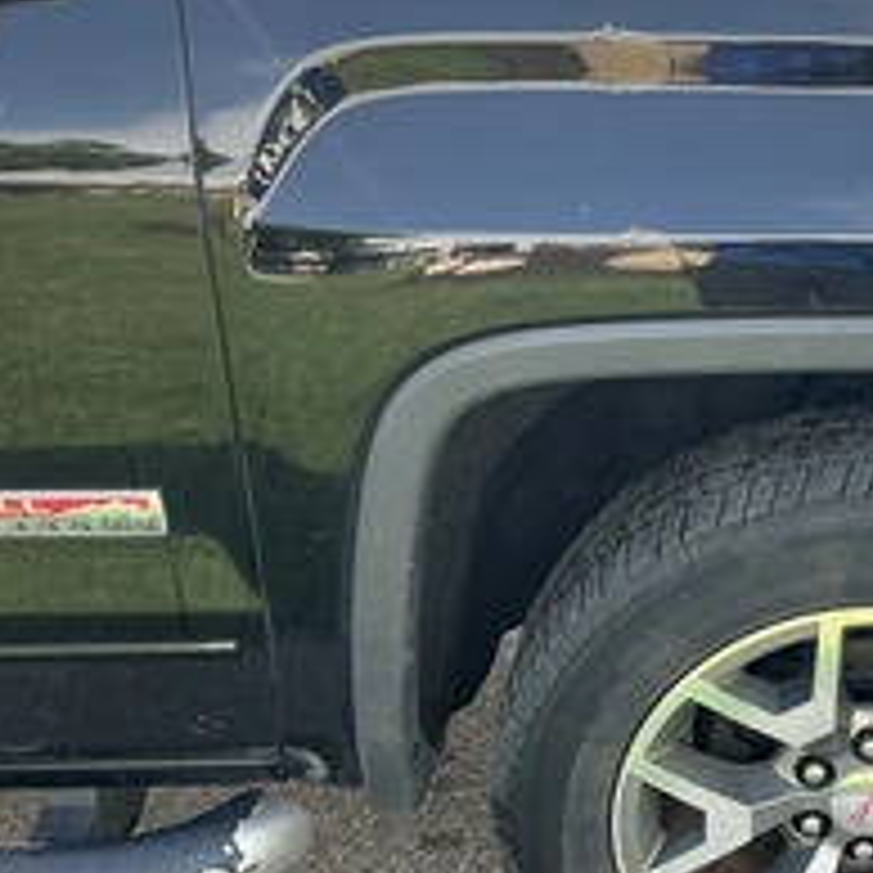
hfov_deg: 30.9
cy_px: 518
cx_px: 882
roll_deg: +2.2
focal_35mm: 51
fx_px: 1455
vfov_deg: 33.3
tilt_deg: -23.5
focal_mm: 3
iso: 16
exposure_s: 1/123
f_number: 1.8
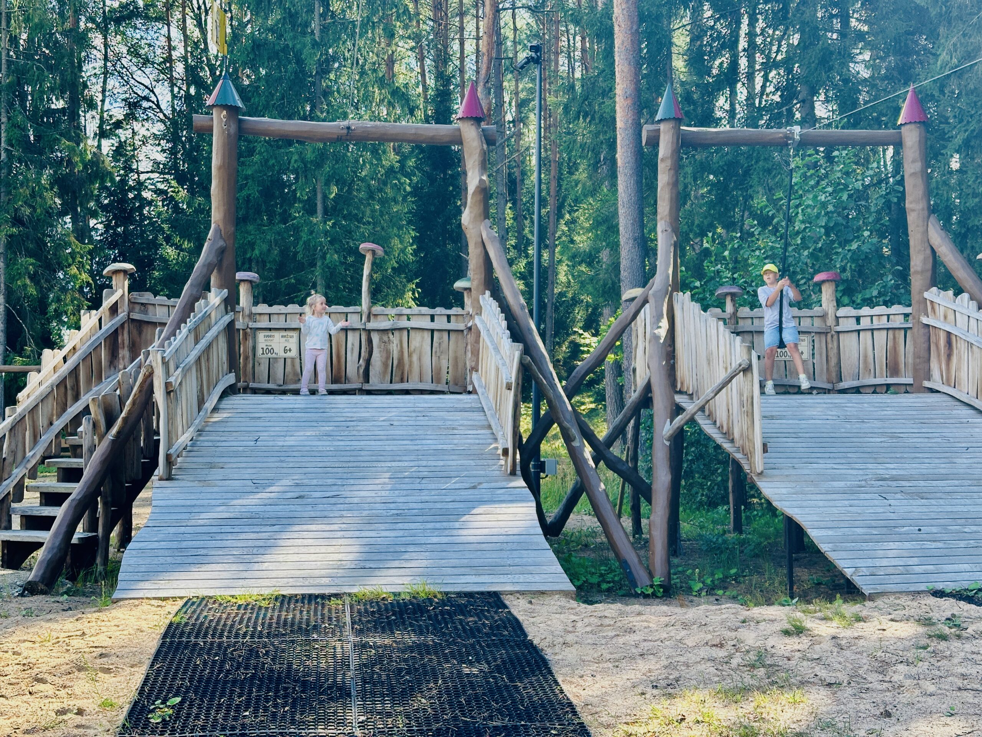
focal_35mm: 48
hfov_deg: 39.7
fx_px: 1362
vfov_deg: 30.3
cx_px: 491
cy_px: 368
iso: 64
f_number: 1.78
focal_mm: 6.86
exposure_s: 1/1000
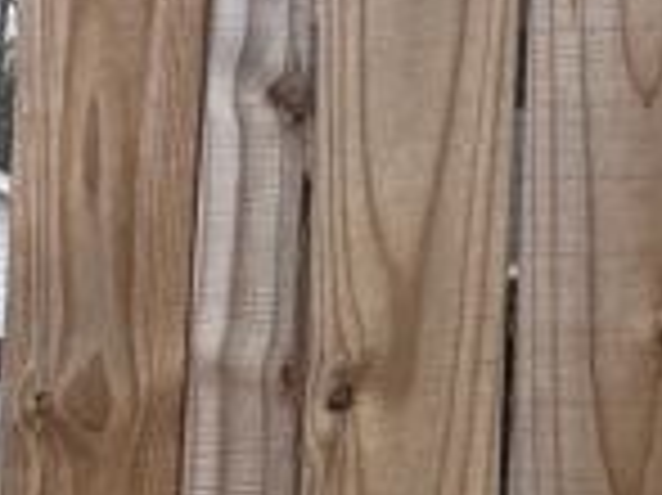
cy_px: 1490
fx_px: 3612
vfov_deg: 7.0
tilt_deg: -8.1
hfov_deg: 7.5
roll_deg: +0.1
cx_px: -1936
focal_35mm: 189
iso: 80
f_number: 1.78
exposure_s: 1/495
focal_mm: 6.76
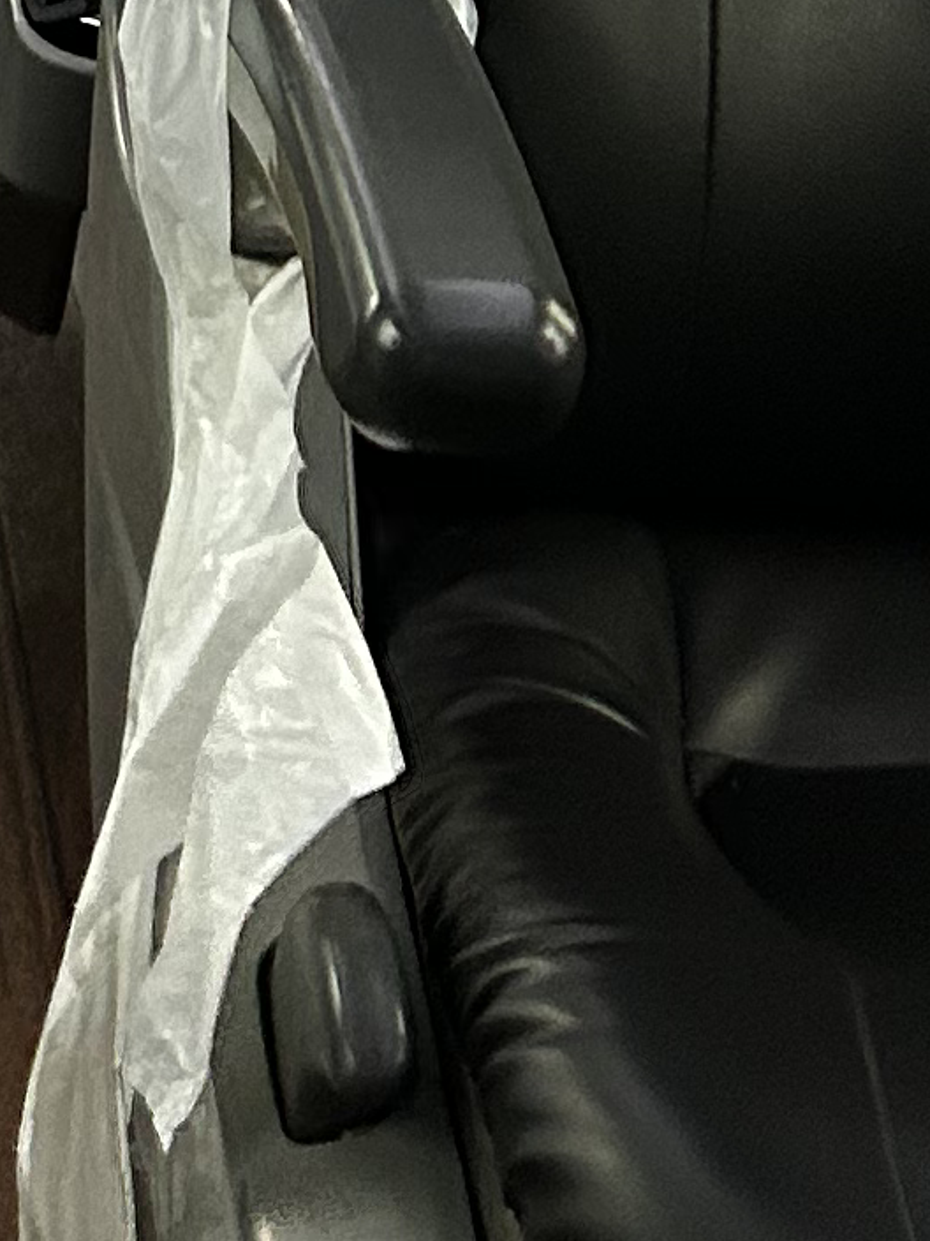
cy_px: -1375
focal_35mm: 149
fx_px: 5337
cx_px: -446
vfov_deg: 11.7
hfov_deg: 9.7
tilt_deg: -5.3
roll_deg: -1.3
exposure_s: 1/60
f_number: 1.5
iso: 250
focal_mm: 5.7
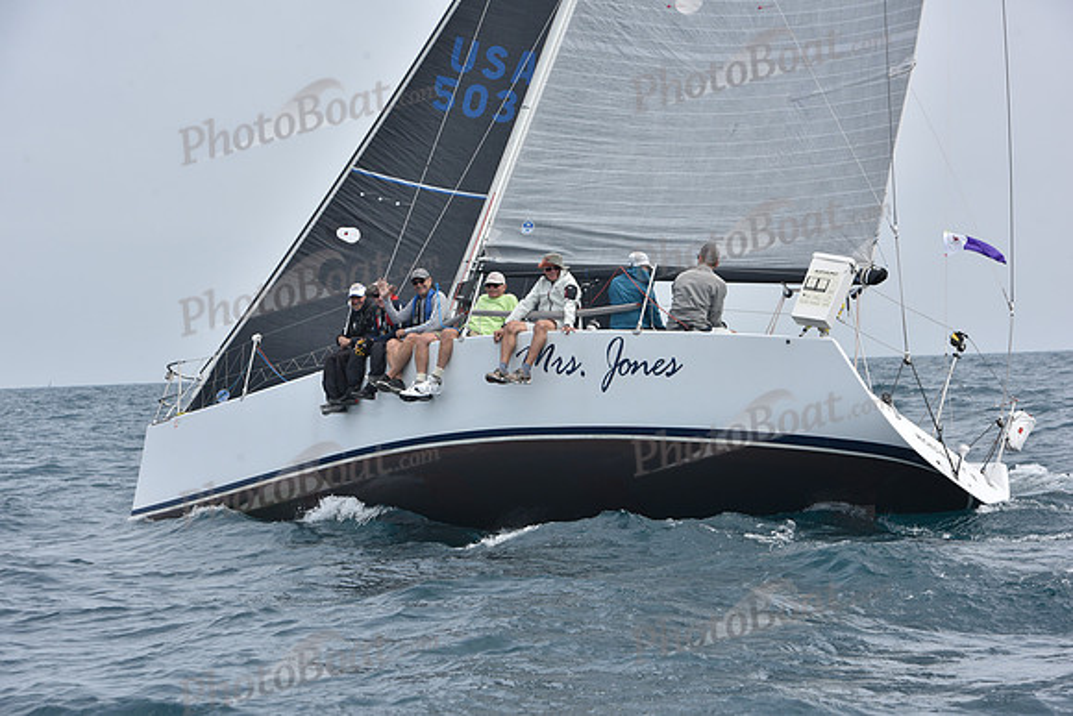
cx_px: 536
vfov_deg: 12.2
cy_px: 358
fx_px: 3339
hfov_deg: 18.3
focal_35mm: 112
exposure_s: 1/800
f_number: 10
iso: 250
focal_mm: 112
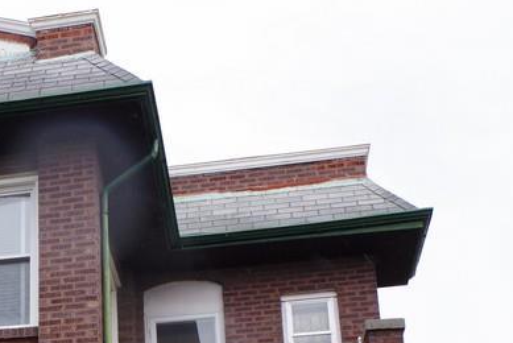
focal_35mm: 71
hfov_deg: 27.3
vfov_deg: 18.0
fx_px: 1012
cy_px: 447
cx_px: 36
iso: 200
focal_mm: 18
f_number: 7.1
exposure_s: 1/250
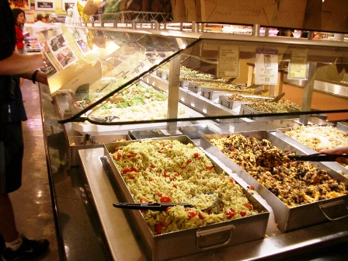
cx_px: 174
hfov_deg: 52.6
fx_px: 352
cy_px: 130
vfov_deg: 40.7
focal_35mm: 35
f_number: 2.6
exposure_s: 1/50
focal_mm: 5.8
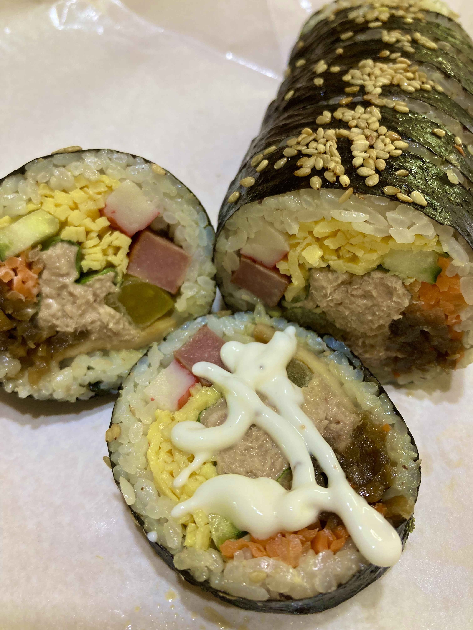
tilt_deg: -49.4
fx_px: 510
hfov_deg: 49.7
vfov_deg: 63.4
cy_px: 315
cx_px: 236
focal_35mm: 28
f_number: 1.8
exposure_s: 1/60
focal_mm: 3.99
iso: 100
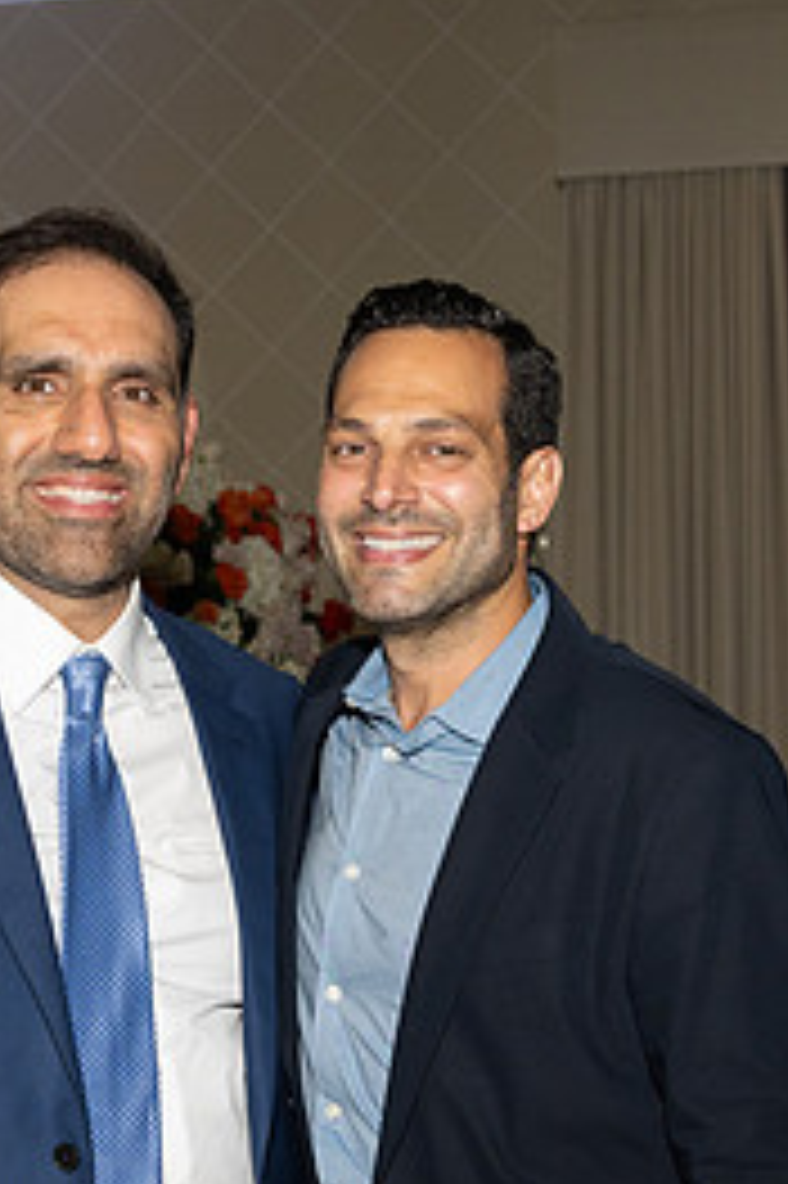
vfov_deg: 26.1
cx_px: 401
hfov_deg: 17.7
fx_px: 2531
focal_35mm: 77
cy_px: 855
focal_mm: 30
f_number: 5.6
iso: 800
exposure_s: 1/100
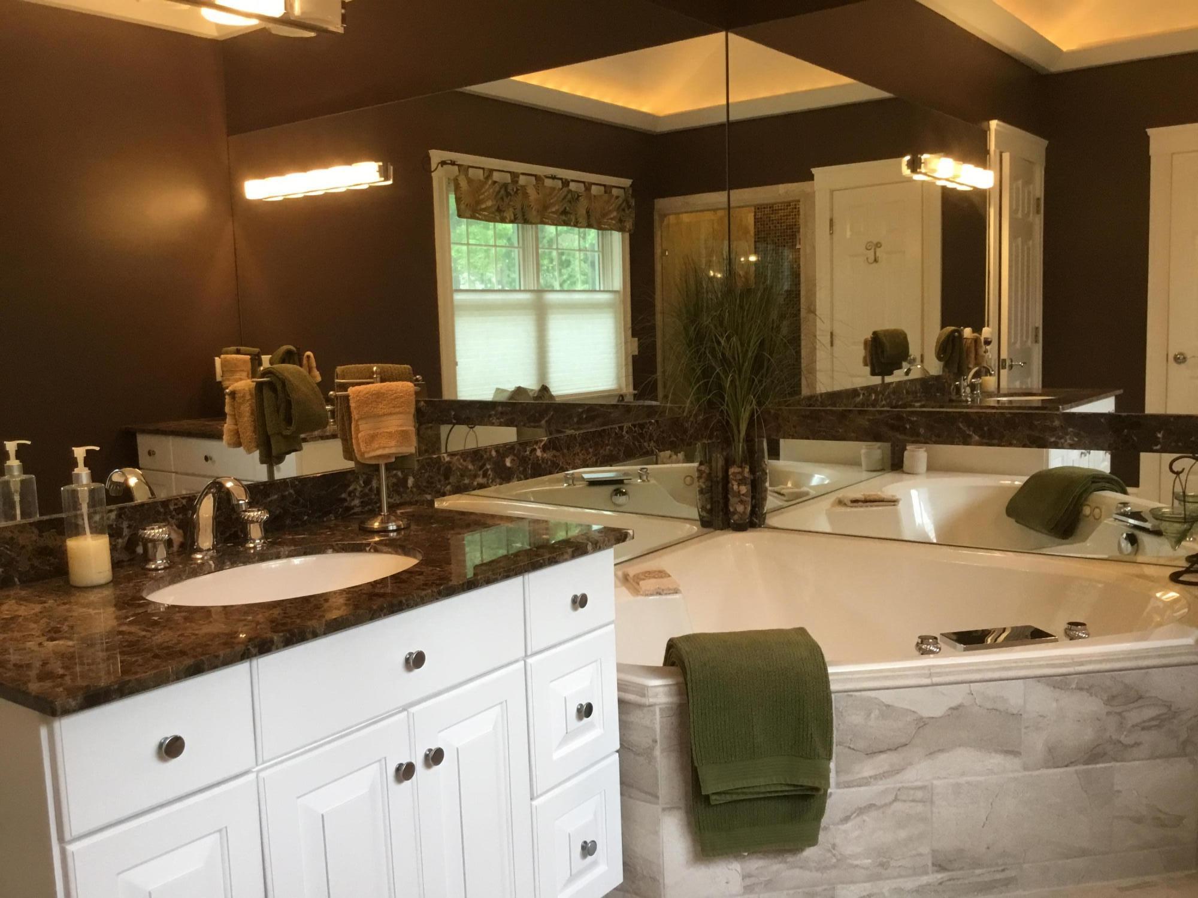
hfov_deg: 58.4
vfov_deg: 45.4
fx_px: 1073
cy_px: 449
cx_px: 599
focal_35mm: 31
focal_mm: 3.3
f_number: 2.4
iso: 40
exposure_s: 1/30
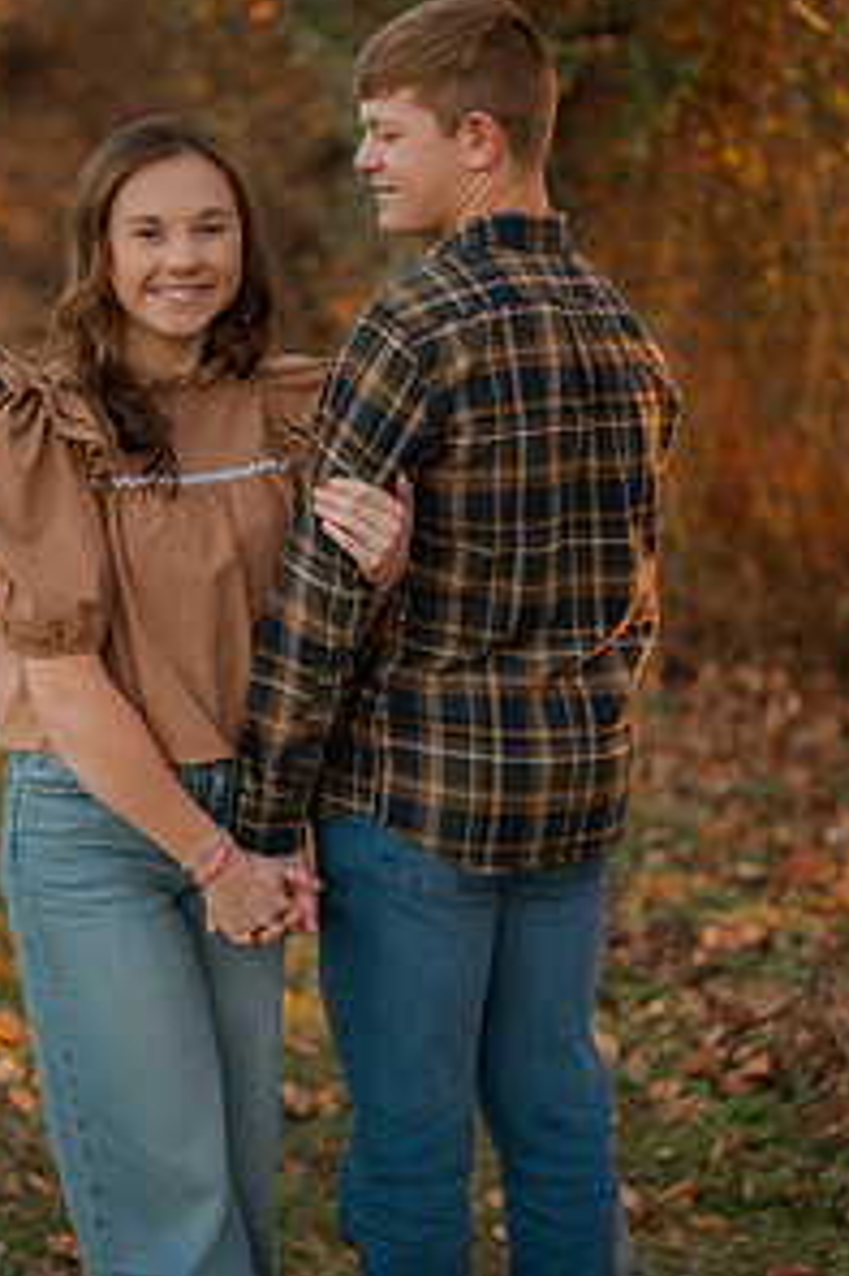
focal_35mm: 76
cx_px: 308
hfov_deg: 17.9
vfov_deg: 26.7
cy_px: 660
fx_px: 2691
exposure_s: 1/125
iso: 125
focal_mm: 50
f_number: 1.8
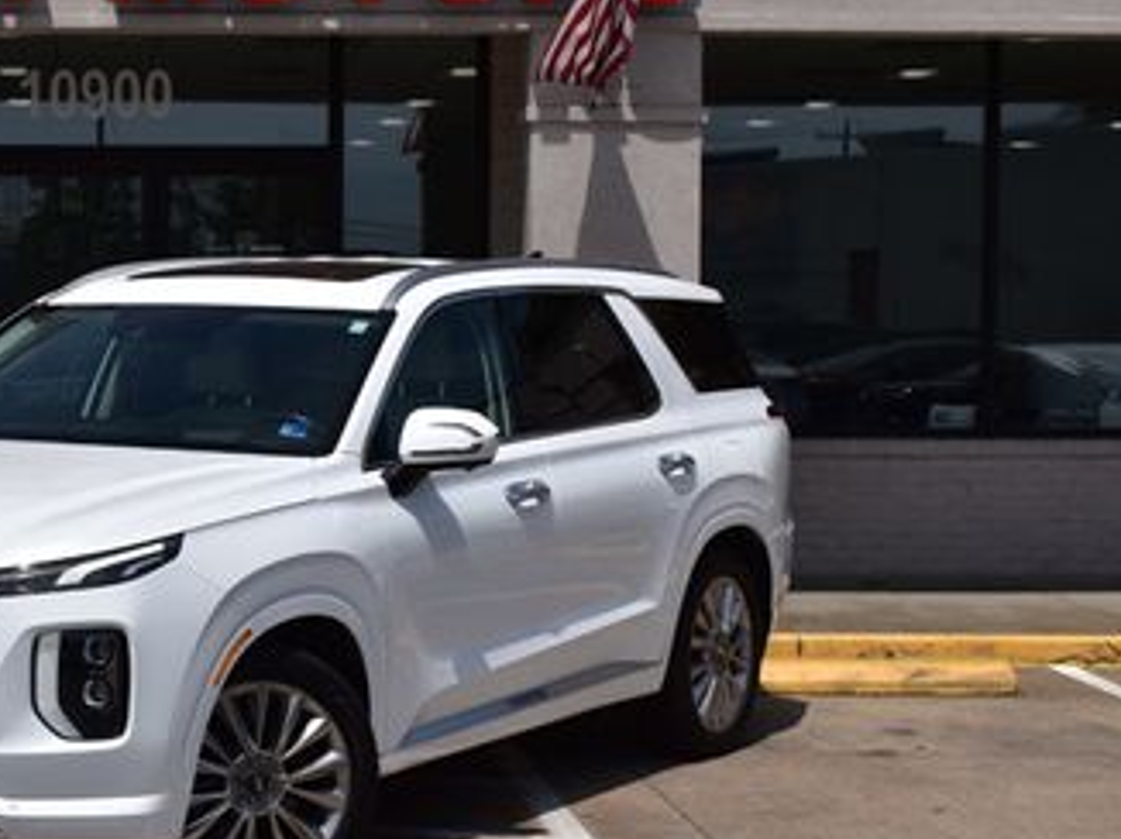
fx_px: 2751
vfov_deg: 17.3
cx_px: 86
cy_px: 481
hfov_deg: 22.4
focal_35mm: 85
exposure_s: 1/640
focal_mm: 30
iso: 200
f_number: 11
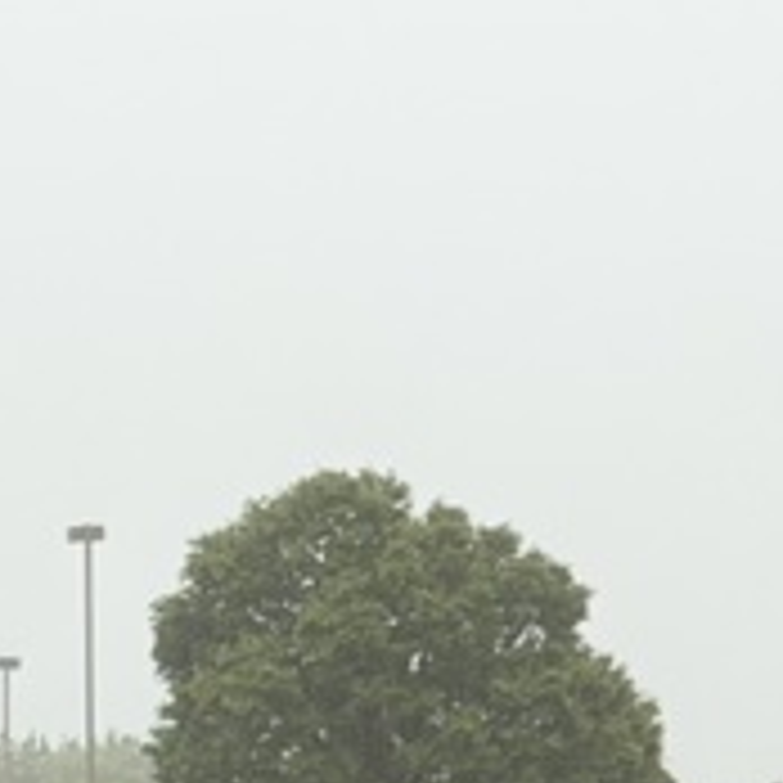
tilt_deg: -5.7
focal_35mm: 249
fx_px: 6372
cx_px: 432
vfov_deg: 6.8
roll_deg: -1.9
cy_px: 1562
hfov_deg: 7.0
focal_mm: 6.76
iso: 64
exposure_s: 1/345
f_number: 1.78
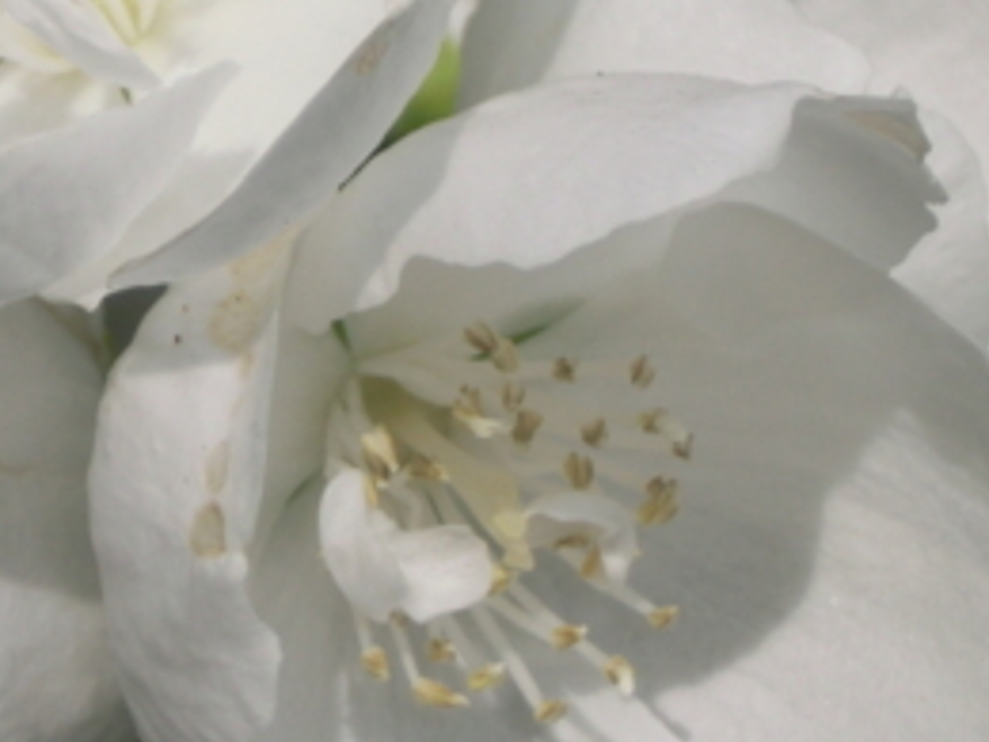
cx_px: 133
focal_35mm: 338
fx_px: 9657
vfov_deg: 4.4
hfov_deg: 5.9
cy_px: 126
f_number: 5.4
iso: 80
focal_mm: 19.54
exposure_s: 1/800
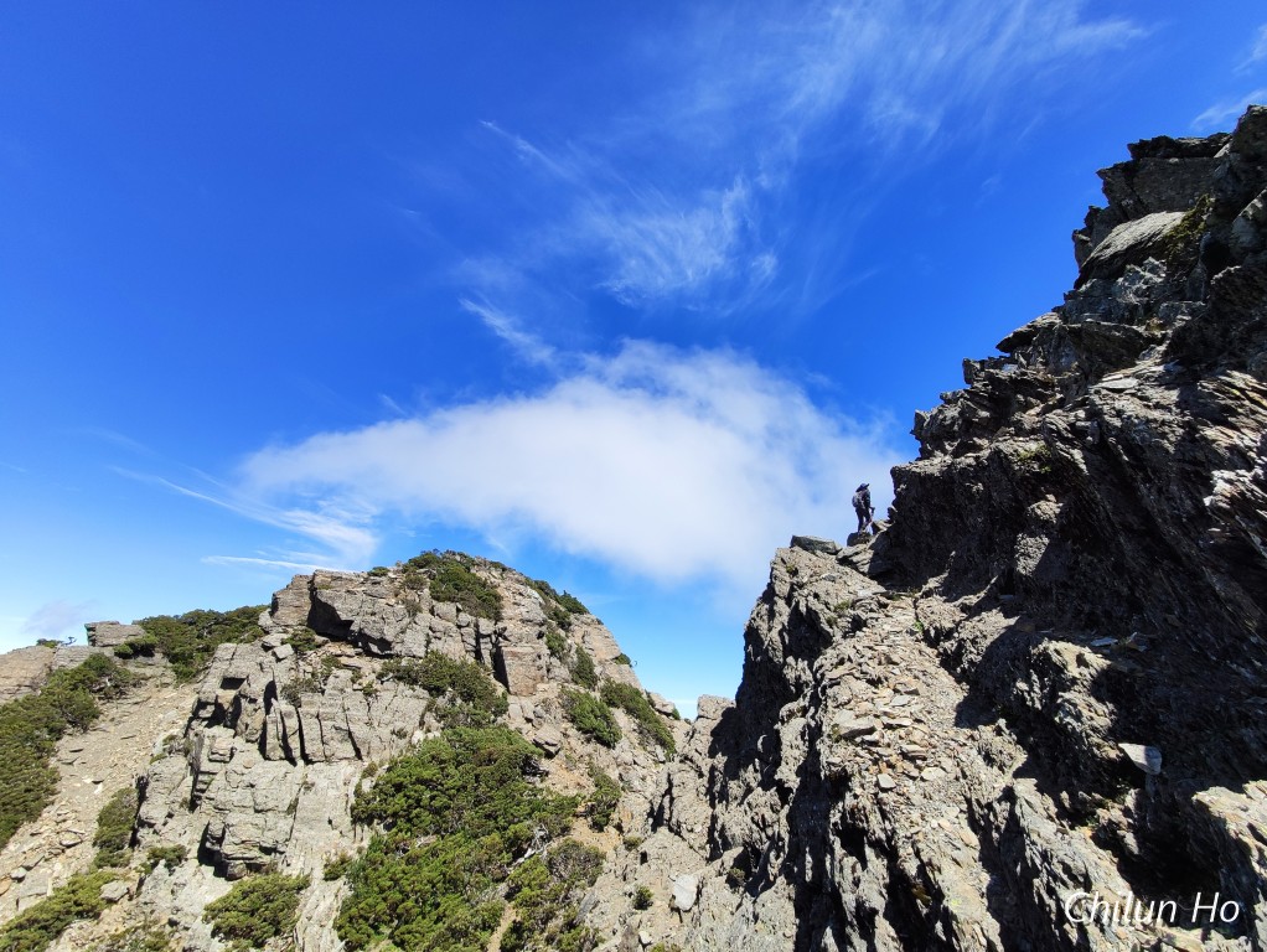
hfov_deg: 106.1
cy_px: 476
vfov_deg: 90.0
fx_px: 476
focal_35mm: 13
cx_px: 634
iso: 100
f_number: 2.2
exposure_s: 1/798
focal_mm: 2.25
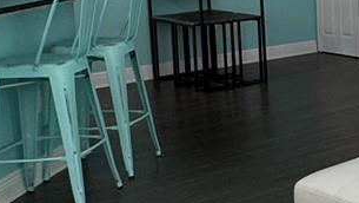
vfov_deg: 14.9
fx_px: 762
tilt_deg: -6.4
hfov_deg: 21.7
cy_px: 7
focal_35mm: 80
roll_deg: +0.8
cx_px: 552
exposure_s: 1/120
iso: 80
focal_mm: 2.22
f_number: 2.2
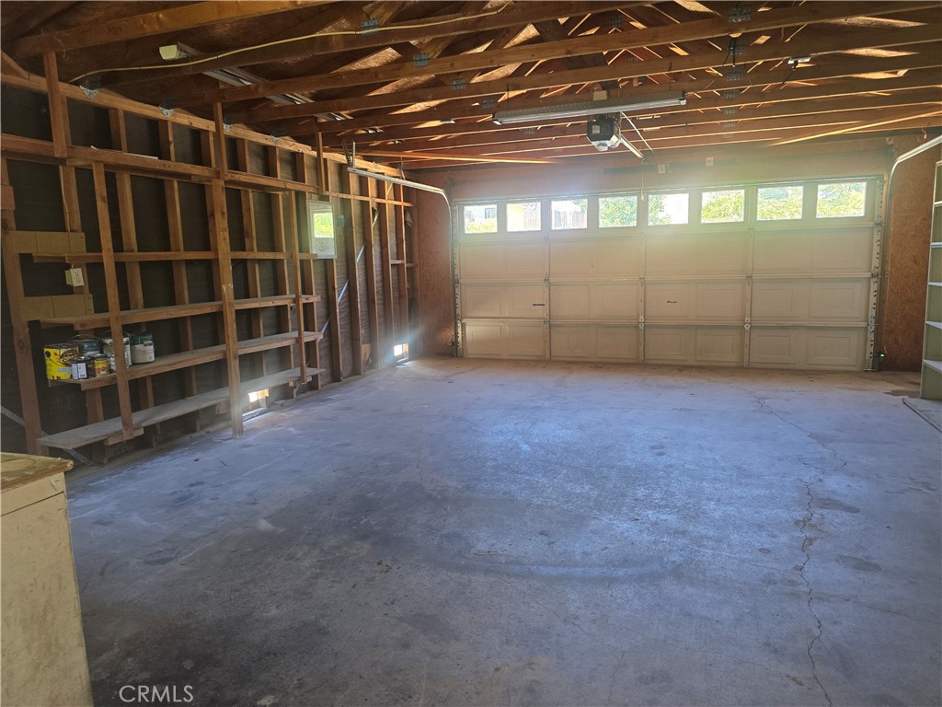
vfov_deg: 58.9
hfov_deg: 73.9
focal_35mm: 23
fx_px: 626
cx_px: 471
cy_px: 354
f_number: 1.7
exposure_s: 1/120
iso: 320
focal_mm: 6.3
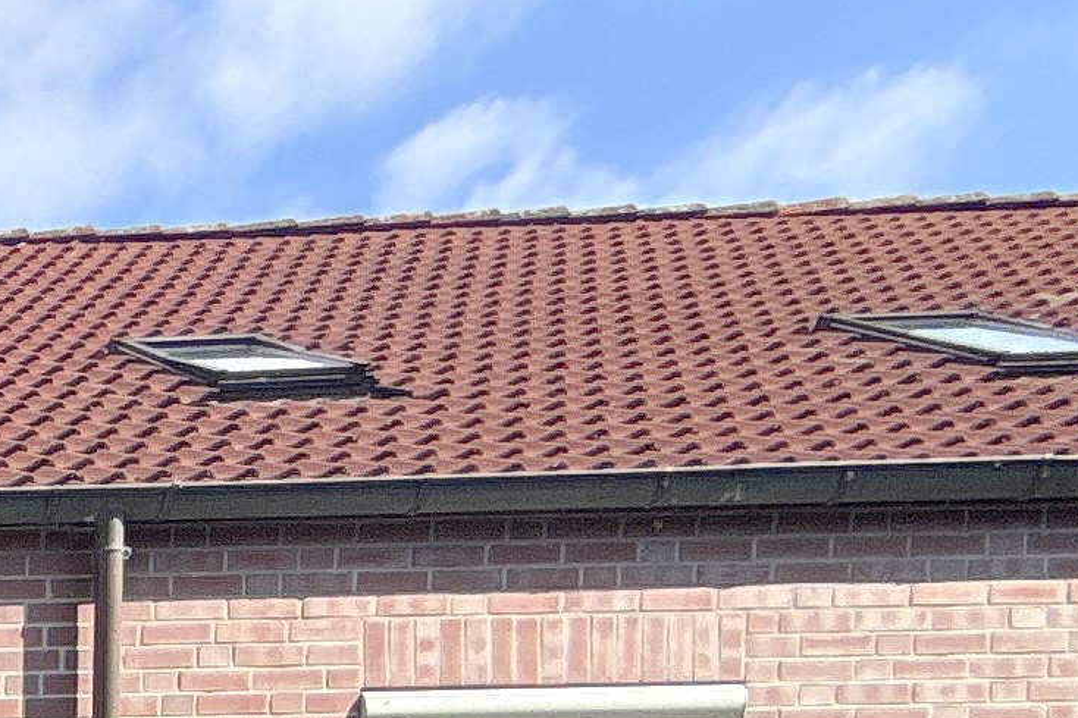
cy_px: 1805
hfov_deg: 17.7
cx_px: -1088
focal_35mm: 80
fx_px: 2395
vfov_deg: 12.6
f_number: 2.2
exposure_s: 1/820
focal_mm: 2.22
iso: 50
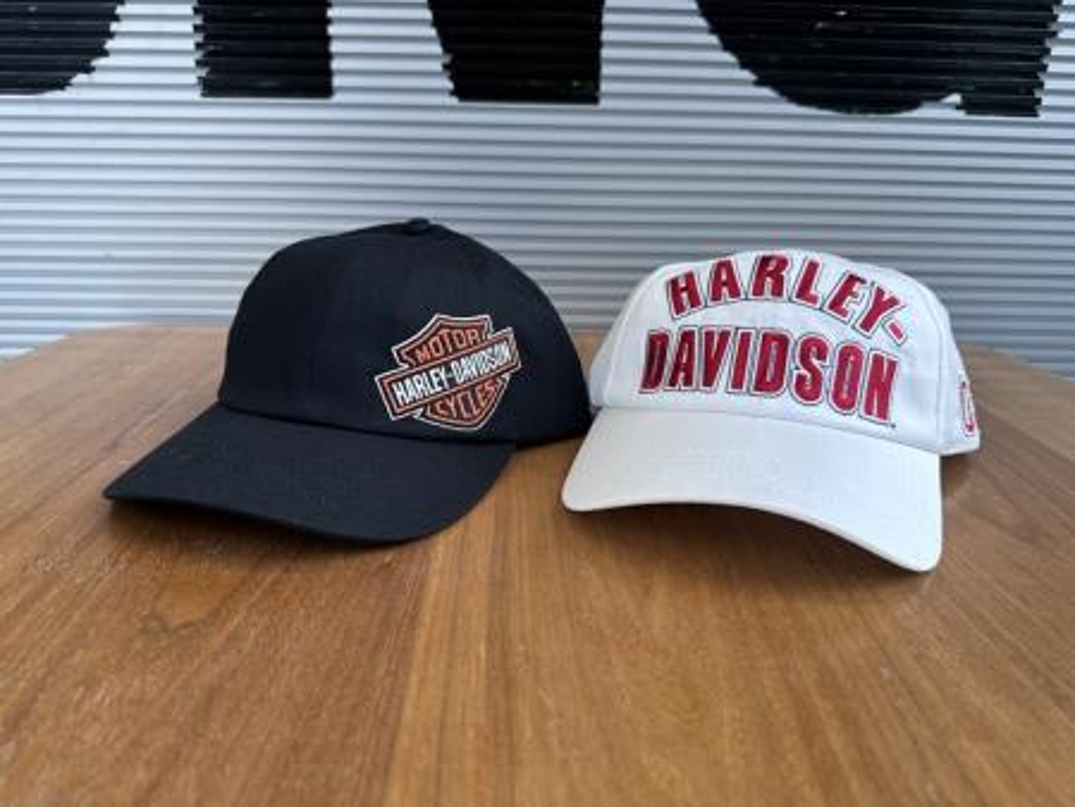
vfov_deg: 56.9
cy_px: 404
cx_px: 538
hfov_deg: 71.6
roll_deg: -1.8
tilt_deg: -19.1
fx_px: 746
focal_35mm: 24
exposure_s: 1/100
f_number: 1.78
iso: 64
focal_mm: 6.86
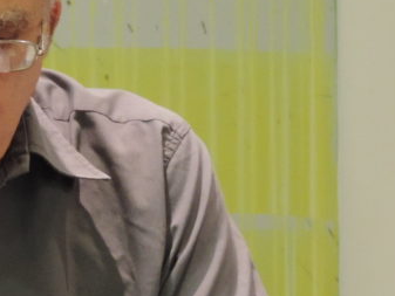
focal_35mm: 516
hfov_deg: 3.8
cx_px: -94
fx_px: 5890
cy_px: 161
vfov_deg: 2.9
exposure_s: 1/30
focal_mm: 30.3
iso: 800
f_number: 4.5
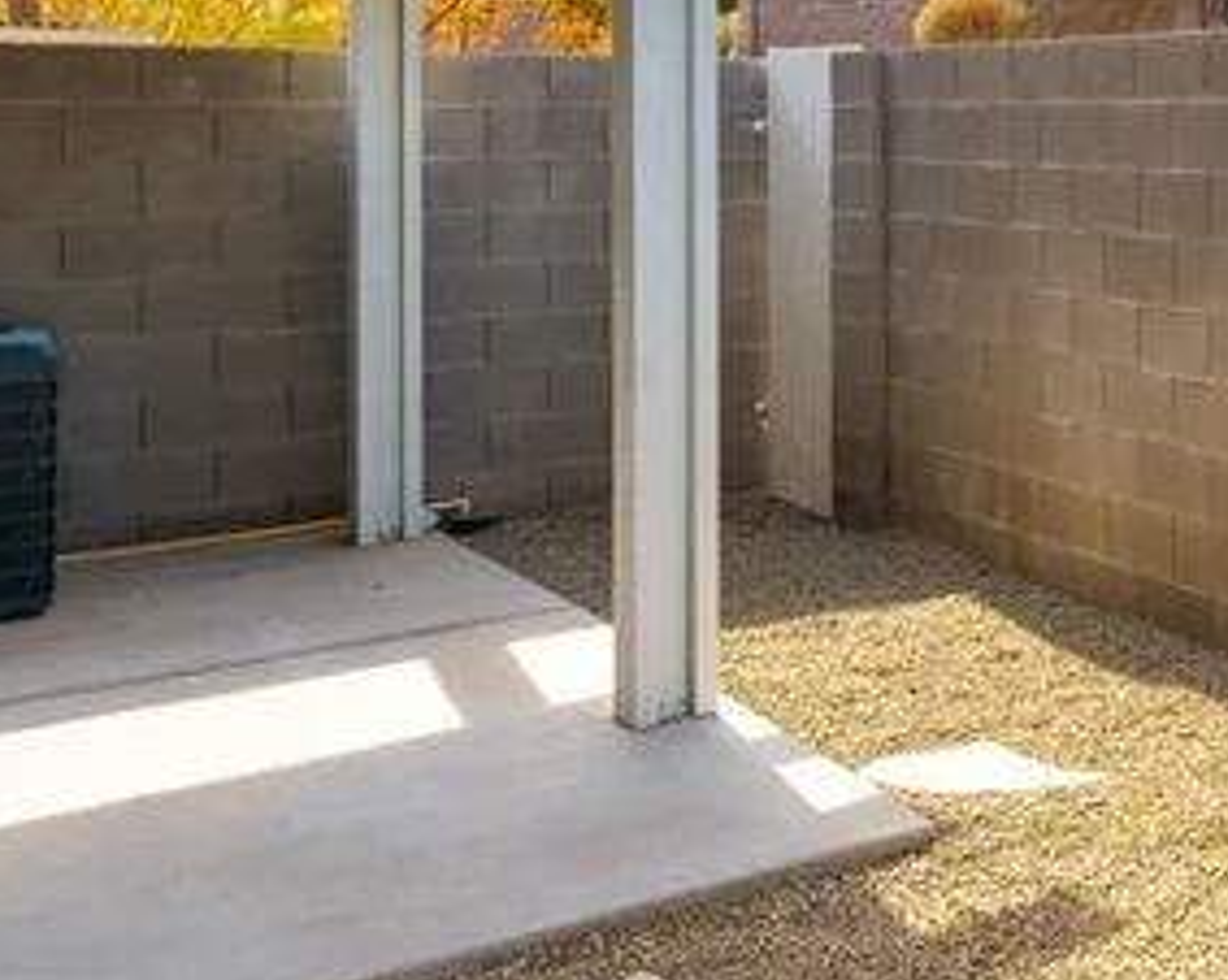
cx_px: 1757
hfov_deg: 27.5
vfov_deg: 28.6
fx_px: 1852
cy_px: 119
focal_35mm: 51
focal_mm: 15
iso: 400
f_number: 10
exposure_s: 1/6400
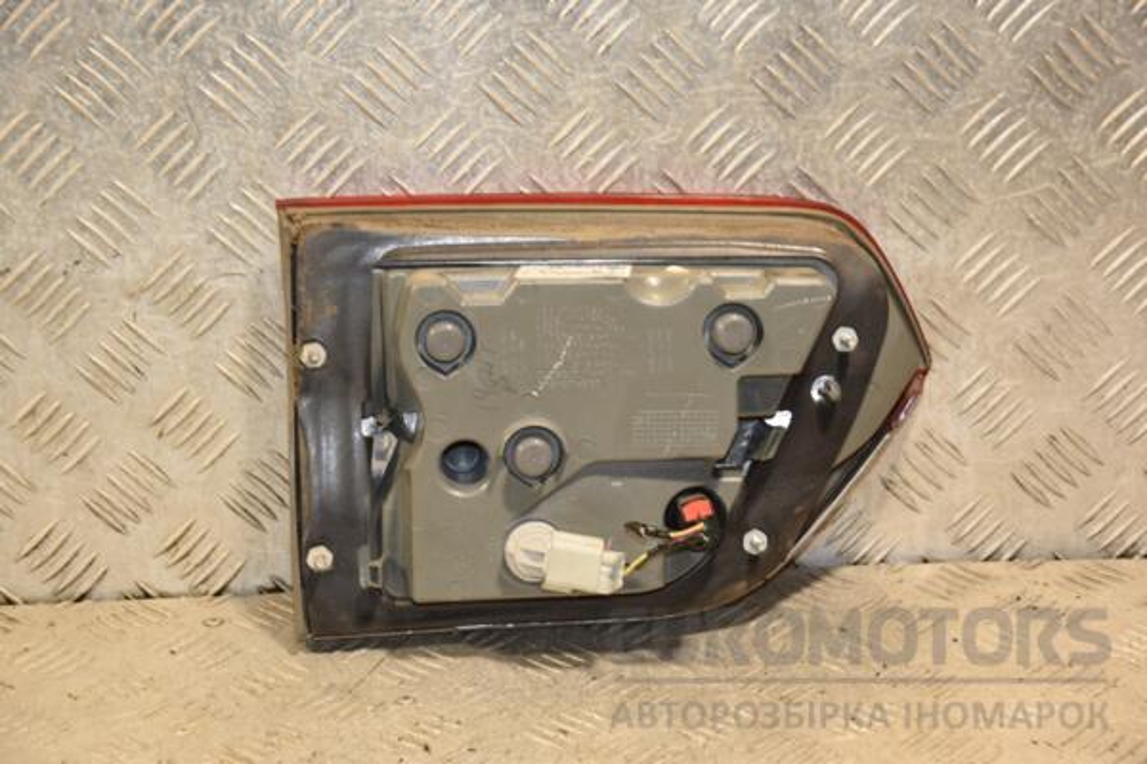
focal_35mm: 93
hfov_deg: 21.9
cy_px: 382
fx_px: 2963
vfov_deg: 14.7
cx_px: 574
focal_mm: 62
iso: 800
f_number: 5.3
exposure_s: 1/100
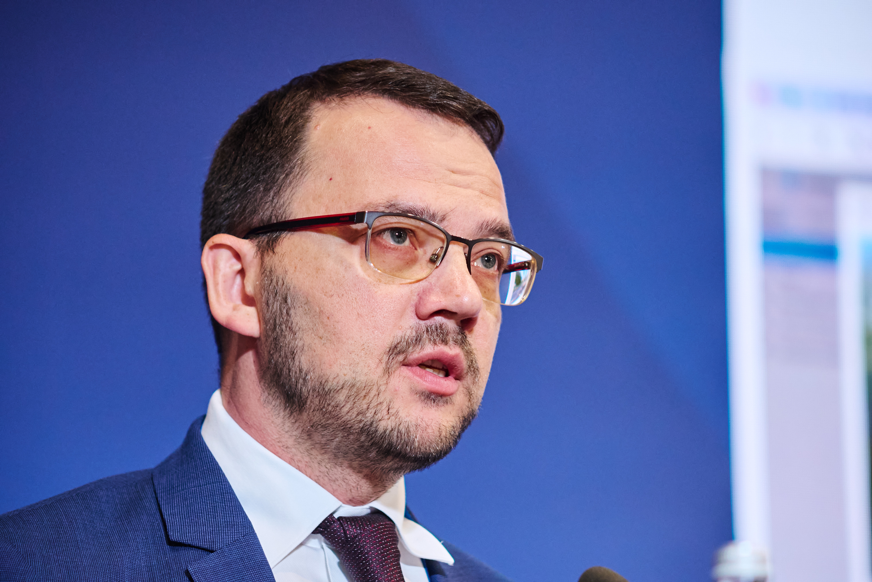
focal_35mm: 202
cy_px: 291
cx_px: 436
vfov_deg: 6.8
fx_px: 4893
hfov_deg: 10.2
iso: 2000
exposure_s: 1/320
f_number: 3.5
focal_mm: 135
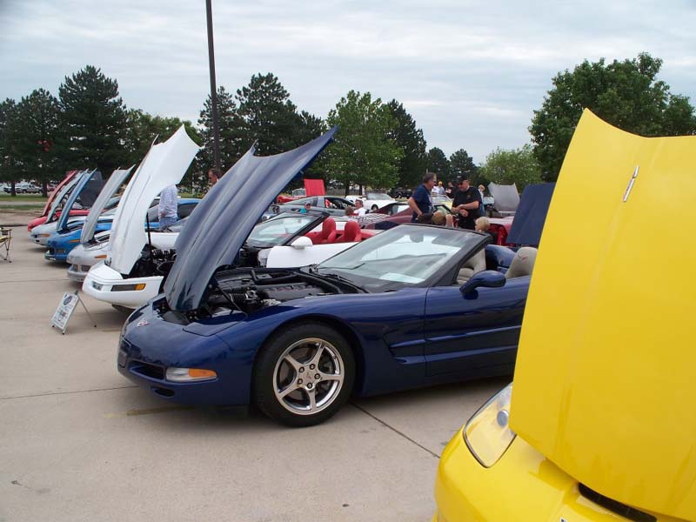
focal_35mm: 36
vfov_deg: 39.7
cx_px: 348
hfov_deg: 51.4
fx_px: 724
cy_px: 261
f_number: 5
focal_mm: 7.5
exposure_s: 1/320
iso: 64
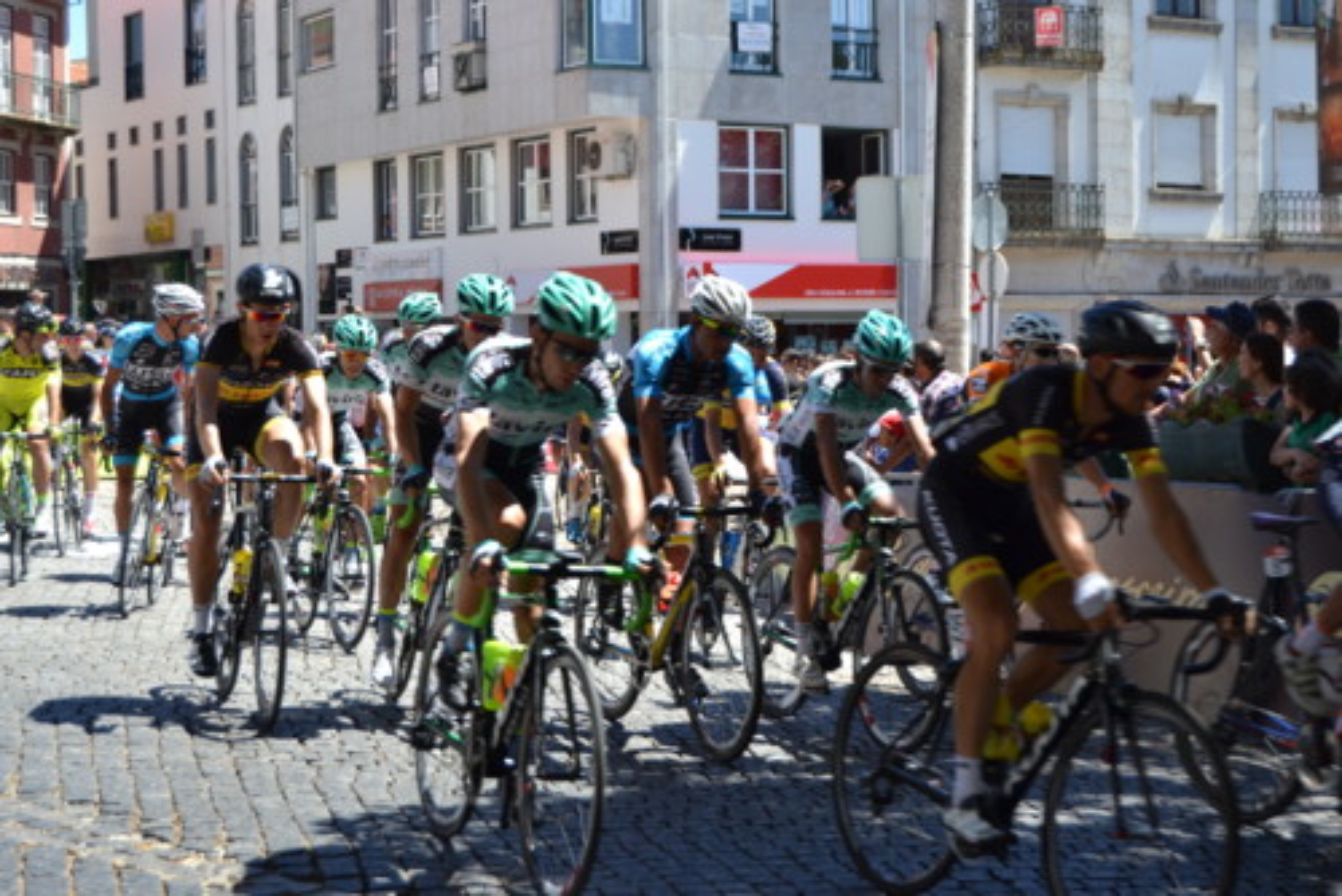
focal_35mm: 69
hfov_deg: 29.2
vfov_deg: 19.8
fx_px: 2574
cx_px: 671
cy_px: 448
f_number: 6.3
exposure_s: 1/160
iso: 100
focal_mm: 46
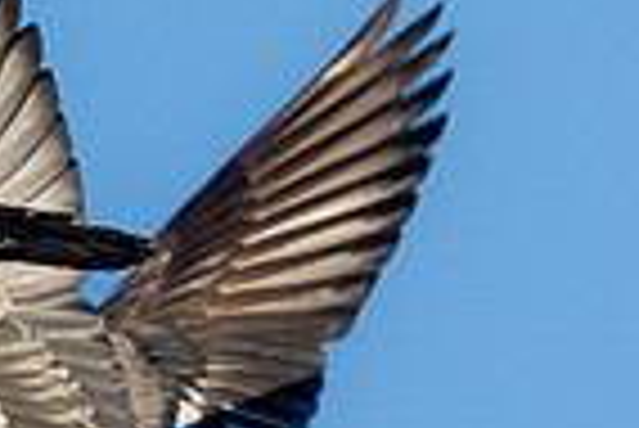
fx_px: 70005
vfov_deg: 0.3
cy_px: 685
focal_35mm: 3940
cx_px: -439
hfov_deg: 0.5
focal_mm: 478
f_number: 8
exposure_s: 1/3200
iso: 800
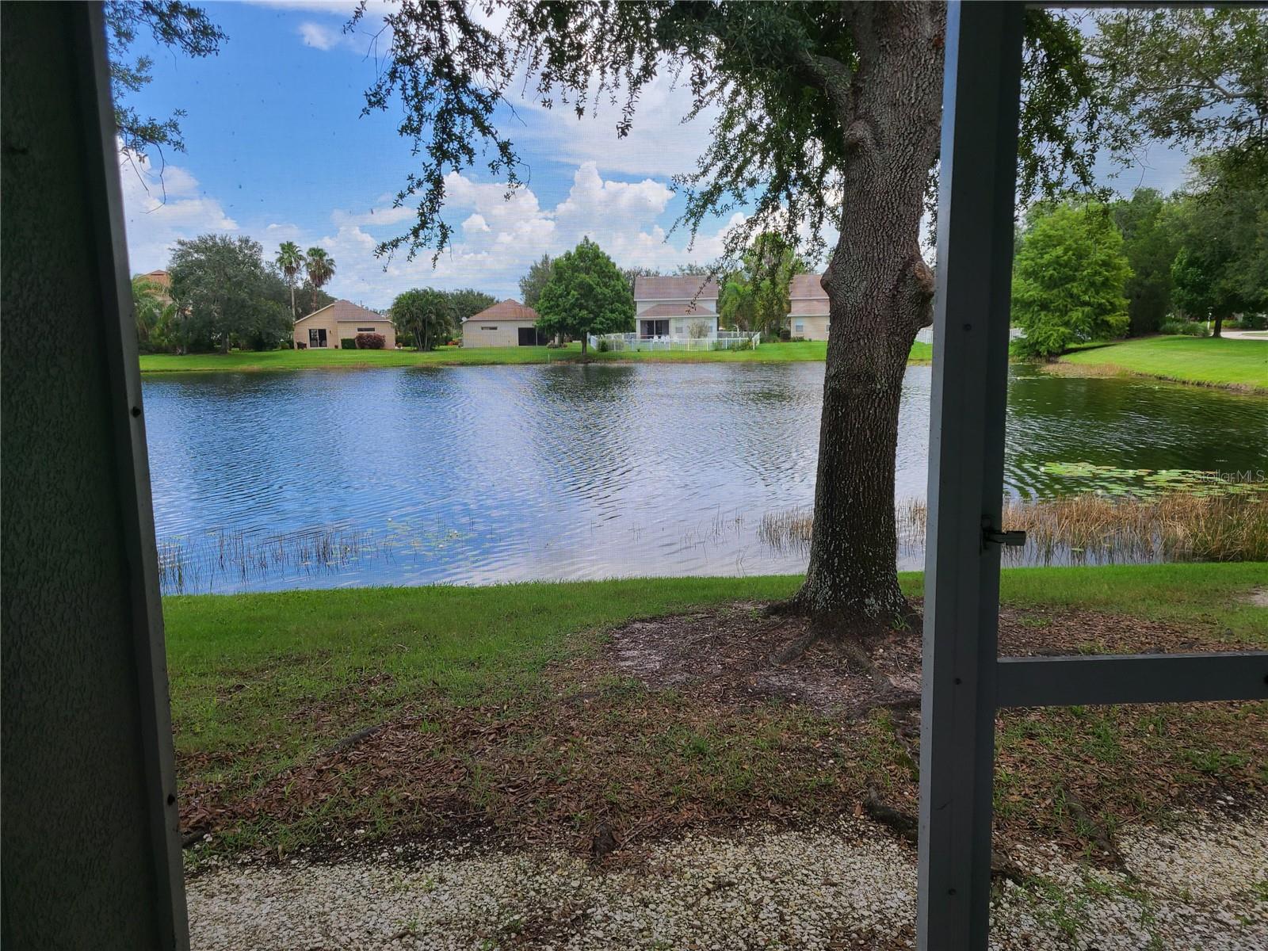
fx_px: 952
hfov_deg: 67.3
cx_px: 634
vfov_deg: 53.1
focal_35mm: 26
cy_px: 476
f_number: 1.8
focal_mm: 5.4
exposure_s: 1/984
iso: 40
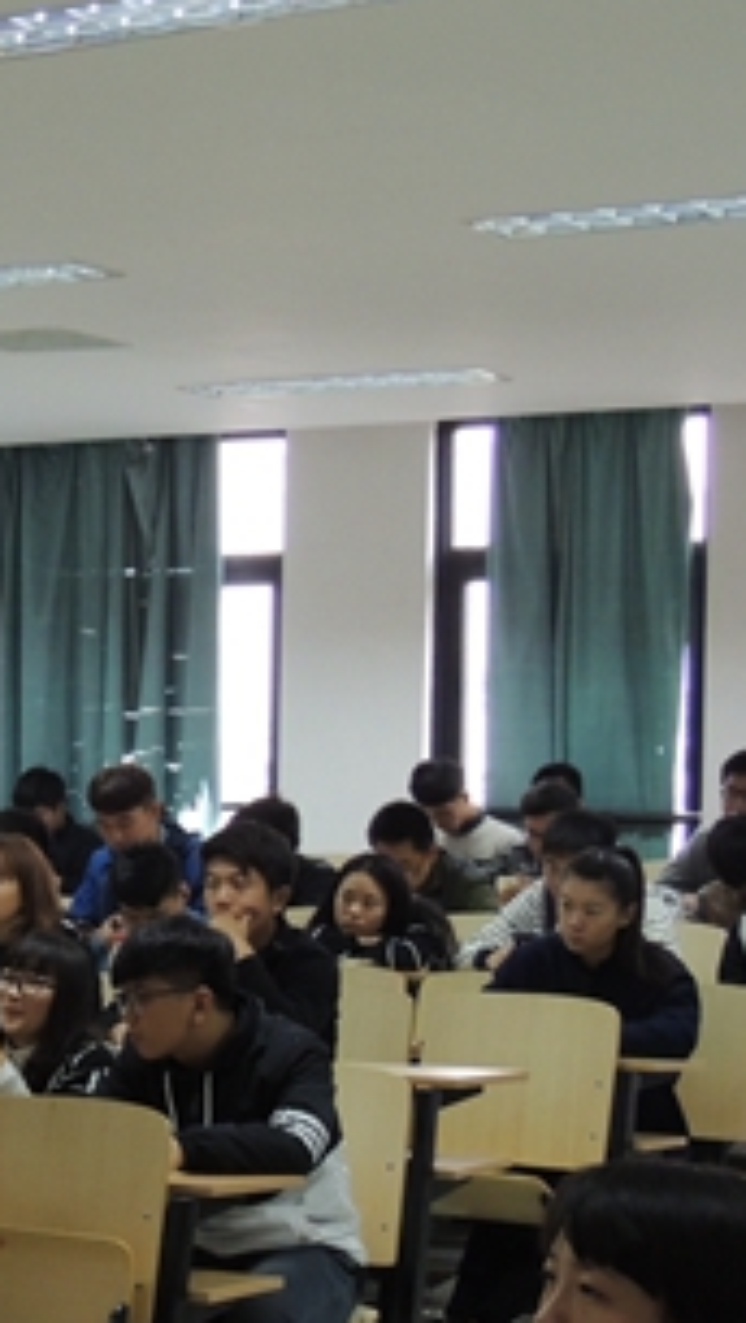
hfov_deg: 12.6
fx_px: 3229
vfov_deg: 23.1
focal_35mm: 92
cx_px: -345
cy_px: 848
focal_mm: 7.6
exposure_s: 1/25
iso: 400
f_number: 3.4
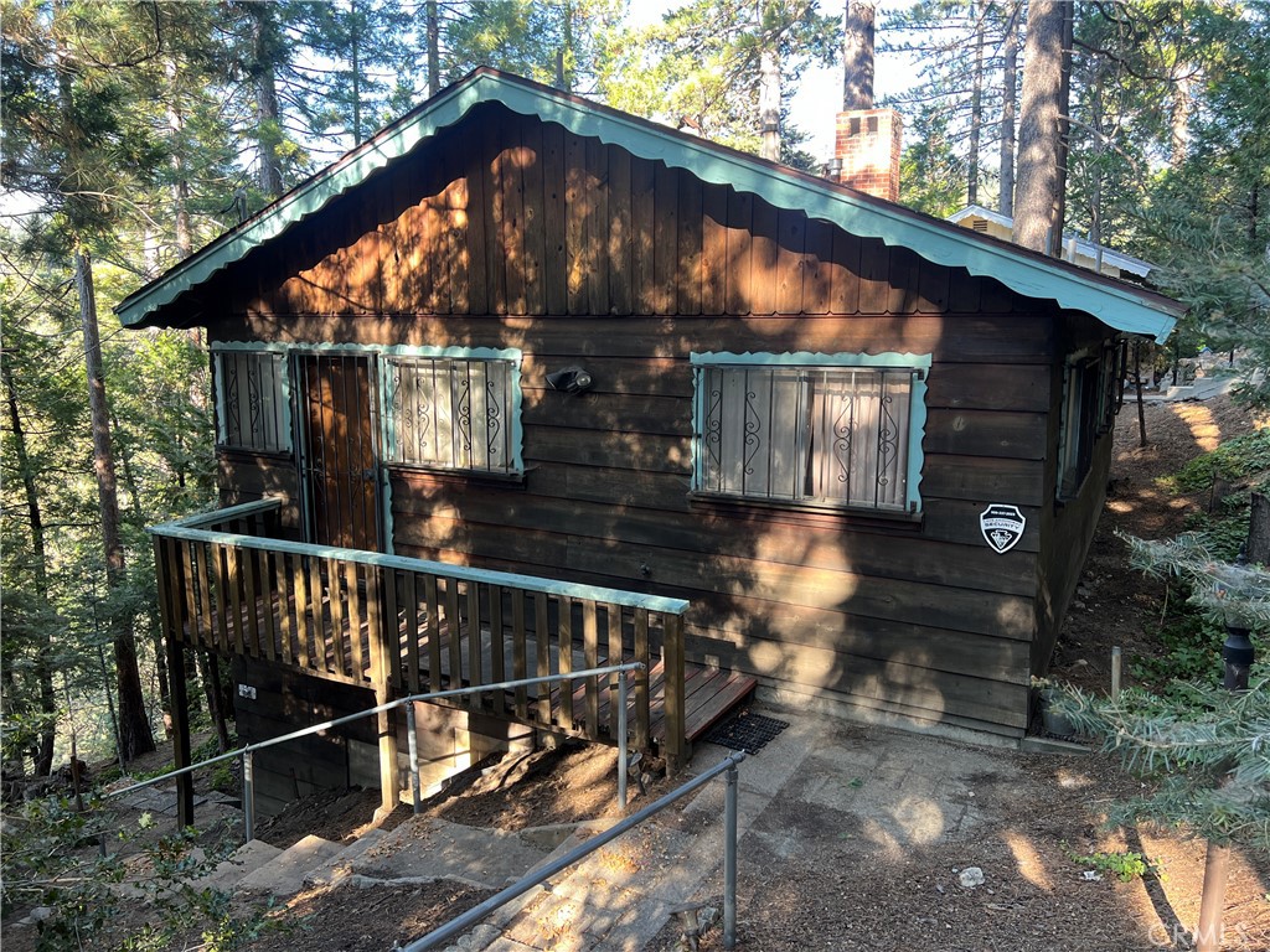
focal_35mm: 26
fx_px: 954
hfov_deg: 67.3
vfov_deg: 53.1
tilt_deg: -9.2
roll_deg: +0.4
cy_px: 476
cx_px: 635
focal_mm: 5.7
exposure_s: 1/121
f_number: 1.5
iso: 64
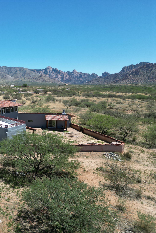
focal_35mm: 34
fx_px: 221
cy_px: 118
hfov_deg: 35.0
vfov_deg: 55.8
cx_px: -3
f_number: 1.7
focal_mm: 6.72
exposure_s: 1/3000
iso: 120
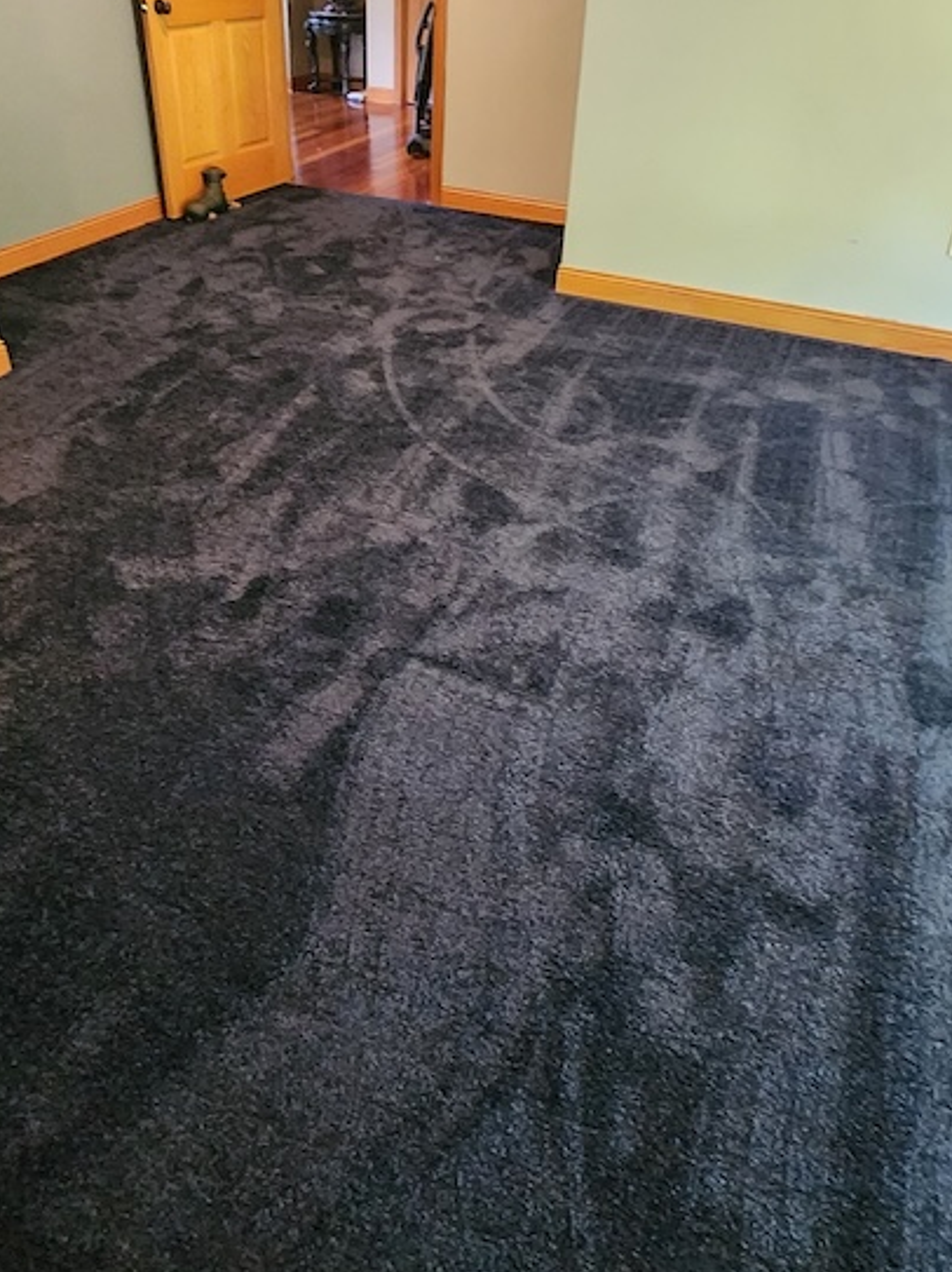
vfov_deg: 71.0
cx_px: 488
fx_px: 881
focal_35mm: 24
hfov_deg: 56.8
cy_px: 516
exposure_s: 1/24
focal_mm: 2.2
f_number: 2.2
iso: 1000
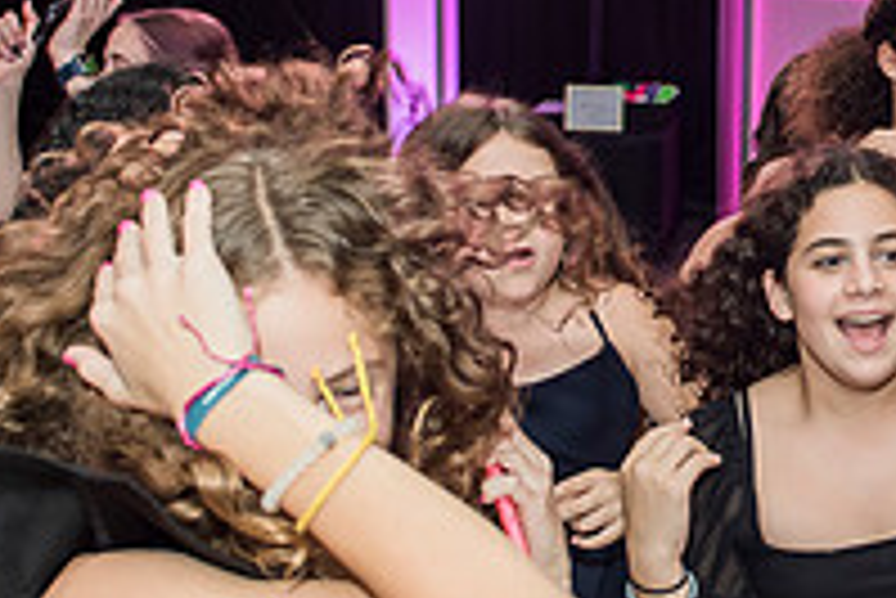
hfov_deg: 27.8
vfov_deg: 19.5
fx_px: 1743
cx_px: 806
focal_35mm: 70
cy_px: 250
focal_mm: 24
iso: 1000
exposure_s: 1/100
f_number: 4
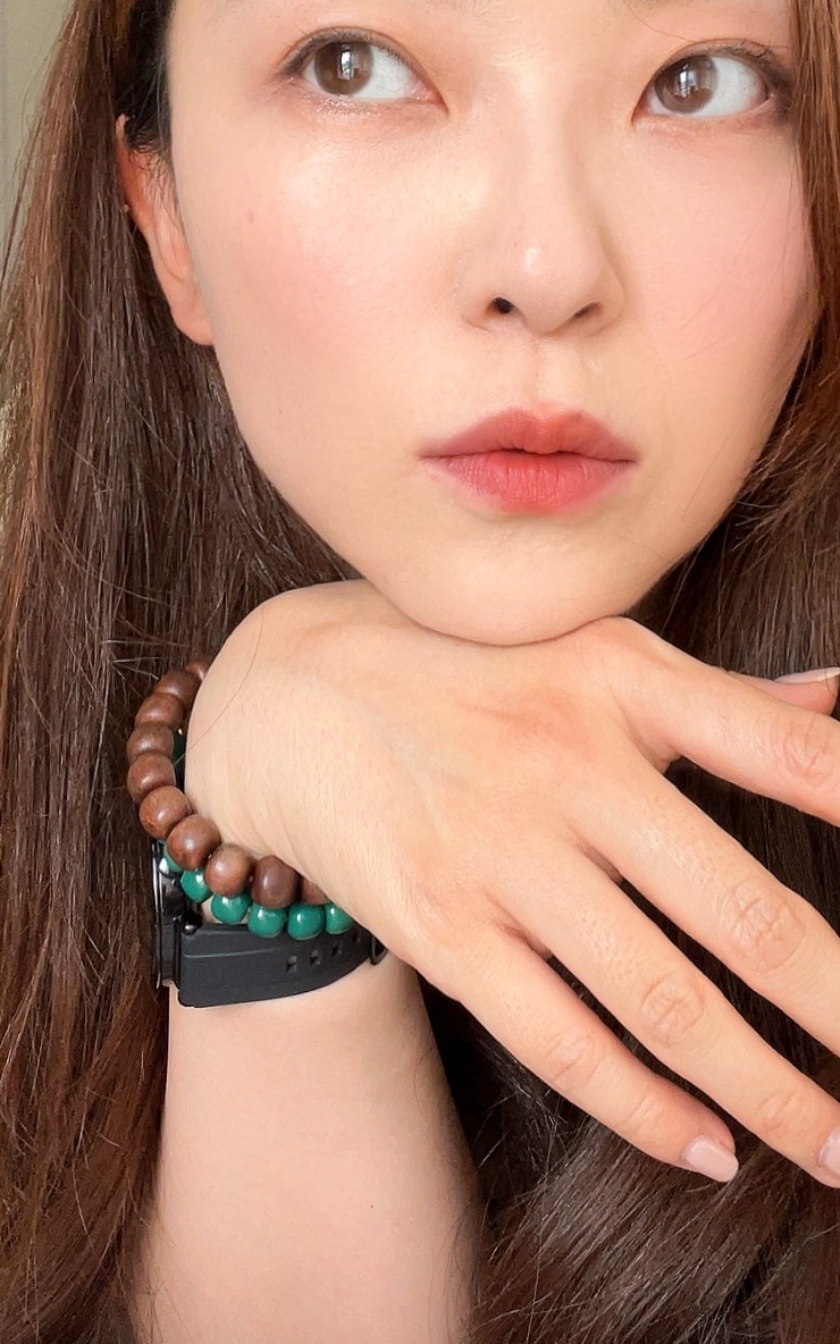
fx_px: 1685
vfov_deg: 42.9
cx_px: 425
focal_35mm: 46
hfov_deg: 28.0
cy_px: 443
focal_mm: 2.71
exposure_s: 1/112
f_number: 2.2
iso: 100
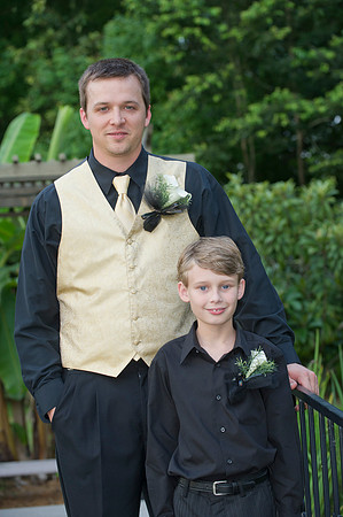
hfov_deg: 13.0
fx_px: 1504
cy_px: 258
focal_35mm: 105
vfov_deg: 19.5
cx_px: 172
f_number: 4.5
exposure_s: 1/250
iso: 800
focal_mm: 105
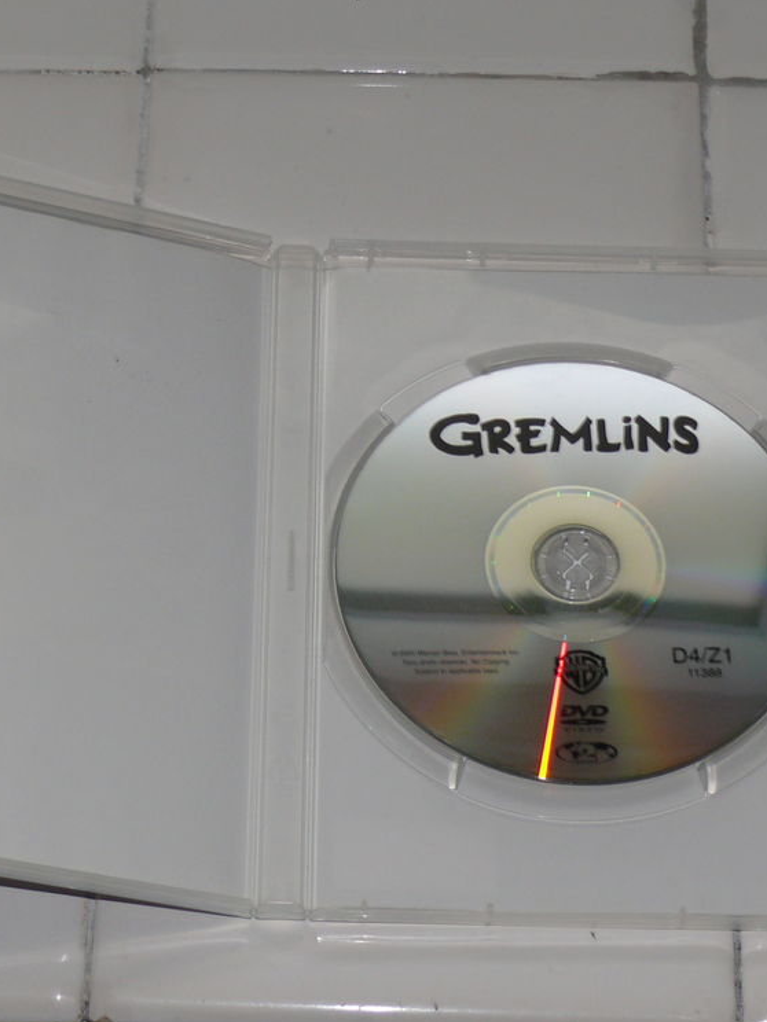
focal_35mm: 117
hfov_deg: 12.7
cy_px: 512
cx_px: 298
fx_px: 3457
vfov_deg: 16.8
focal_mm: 13.7
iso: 100
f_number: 3.2
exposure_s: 1/30
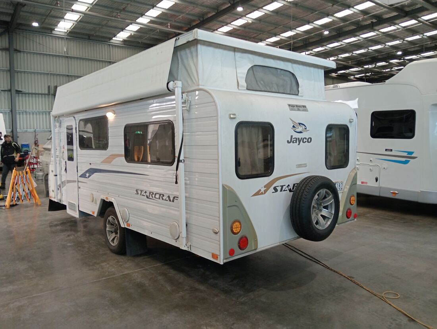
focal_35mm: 28
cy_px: 164
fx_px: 354
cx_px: 218
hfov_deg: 63.4
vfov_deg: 49.8
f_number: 1.8
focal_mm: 3.98
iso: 250
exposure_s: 1/33.3
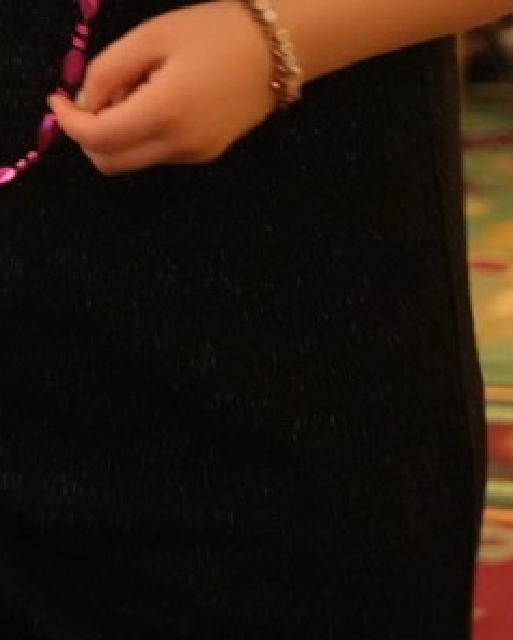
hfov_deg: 5.5
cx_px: 4
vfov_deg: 6.8
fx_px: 5365
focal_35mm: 283
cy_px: -184
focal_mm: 70
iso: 12800
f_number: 5.6
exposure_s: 1/80
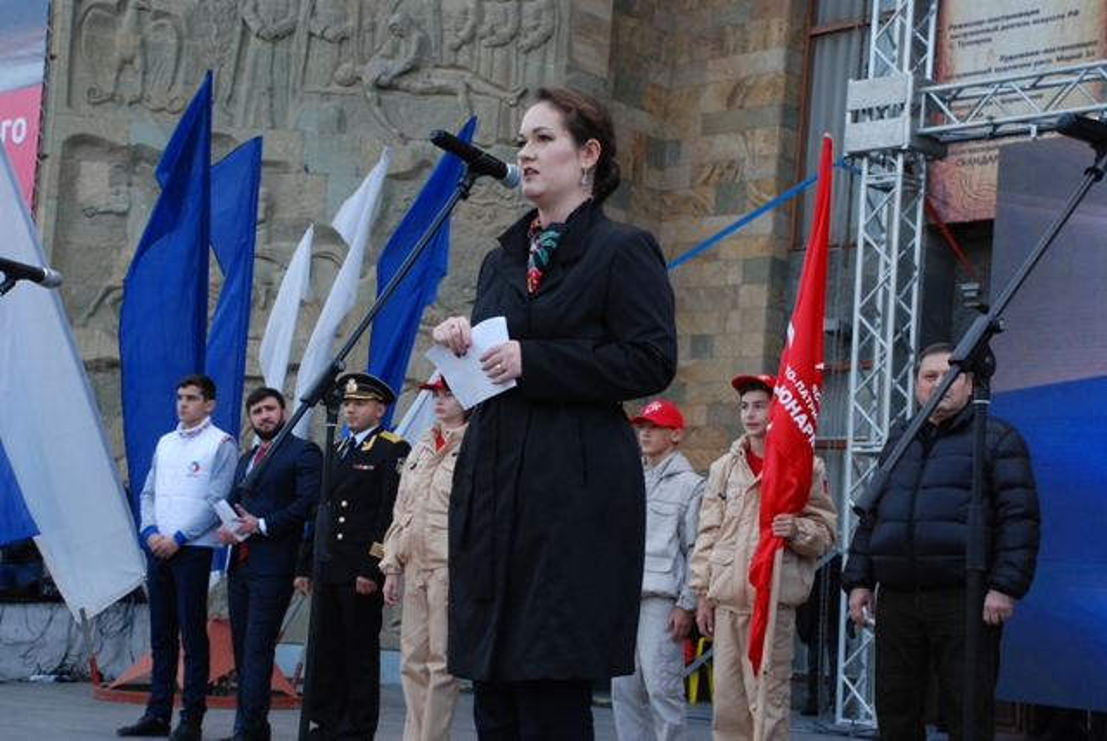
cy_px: 370
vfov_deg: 19.0
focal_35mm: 72
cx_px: 554
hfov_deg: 28.0
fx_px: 2216
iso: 800
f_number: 9
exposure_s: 1/200
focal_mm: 48
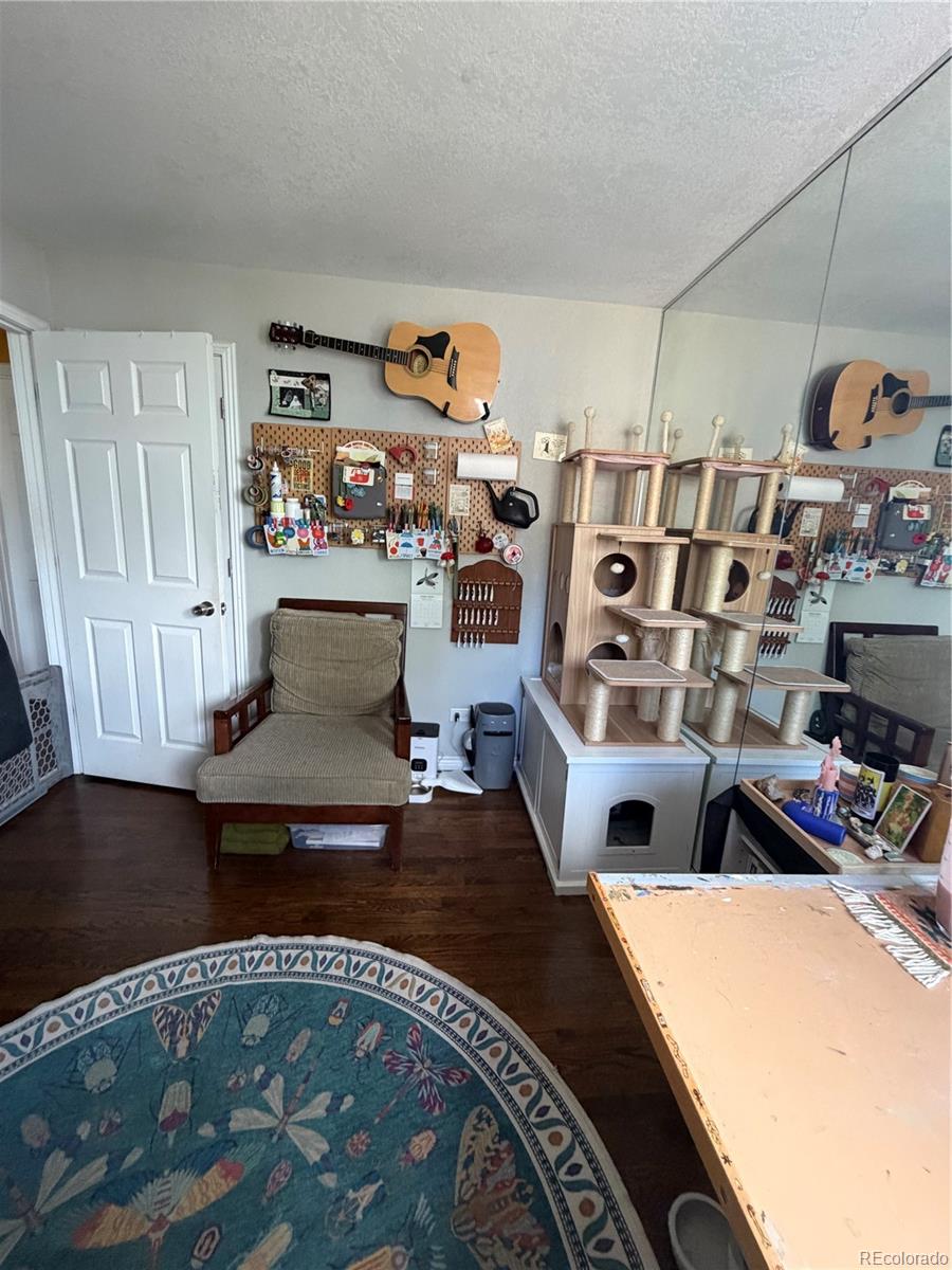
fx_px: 513
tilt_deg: -13.0
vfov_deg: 102.1
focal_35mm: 14
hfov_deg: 85.7
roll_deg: -3.5
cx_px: 476
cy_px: 635
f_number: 2.2
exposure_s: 1/60
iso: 400
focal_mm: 2.22
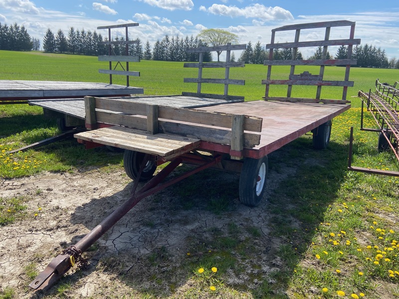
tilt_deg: -18.2
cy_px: 150
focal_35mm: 26
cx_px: 200
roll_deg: -3.6
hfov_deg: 67.3
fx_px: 300
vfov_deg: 53.1
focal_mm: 4.25
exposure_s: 1/1779
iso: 32
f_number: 1.8
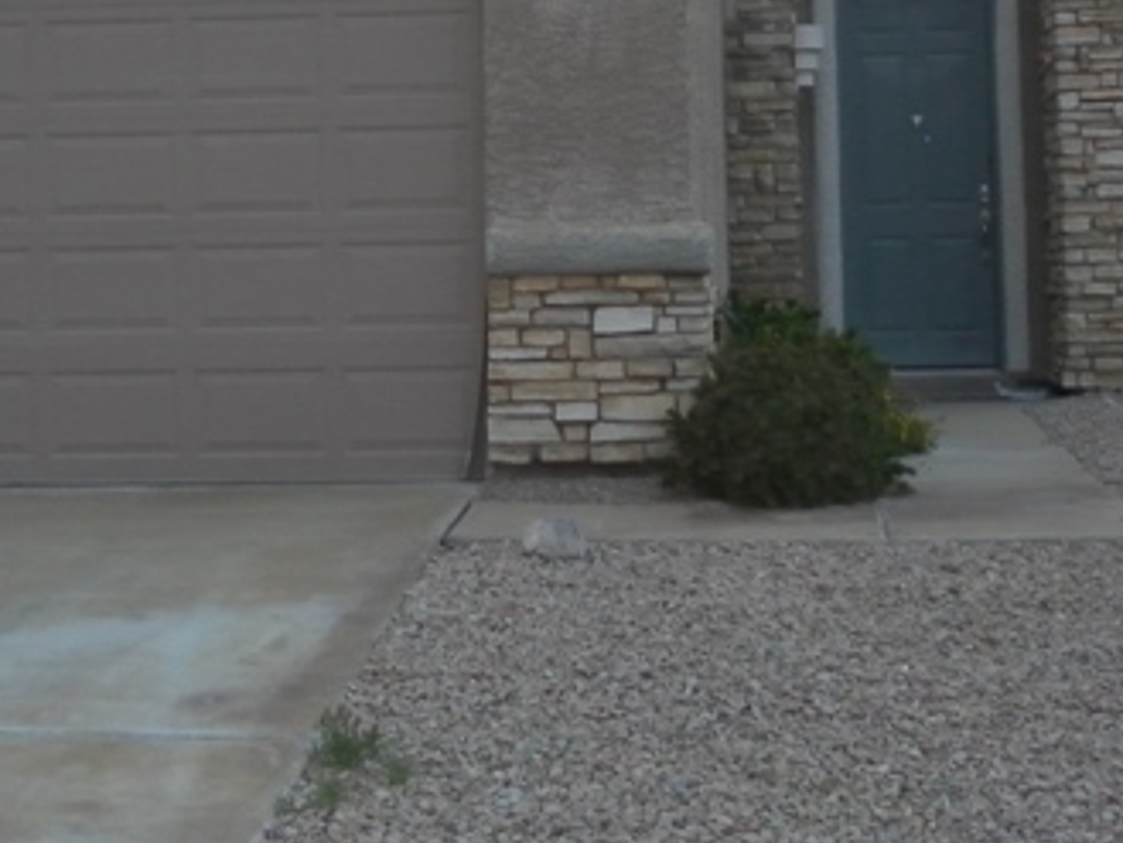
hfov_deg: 28.5
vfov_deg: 20.9
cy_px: 0
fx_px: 2207
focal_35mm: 68
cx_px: 430
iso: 125
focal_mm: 4.9
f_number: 3.2
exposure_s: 1/50
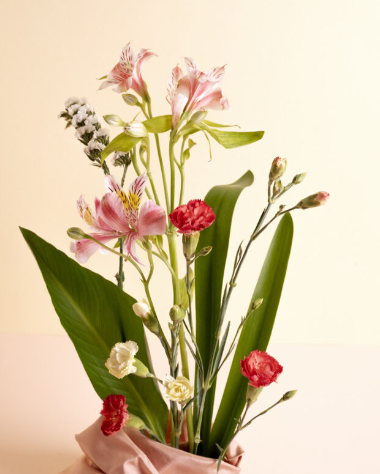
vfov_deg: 30.4
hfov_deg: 24.6
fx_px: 872
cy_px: 276
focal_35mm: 62
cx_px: 180
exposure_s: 1/125
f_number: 11
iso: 320
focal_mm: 50
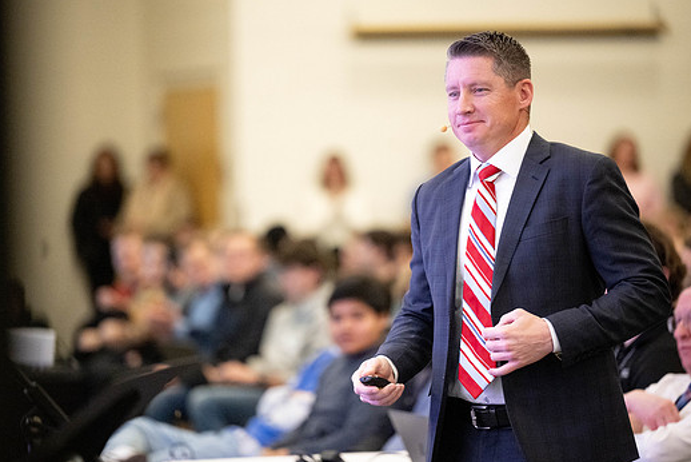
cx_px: 340
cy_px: 236
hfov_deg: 9.2
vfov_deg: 6.1
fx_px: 4302
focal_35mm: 224
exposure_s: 1/400
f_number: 2.8
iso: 8000
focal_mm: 200
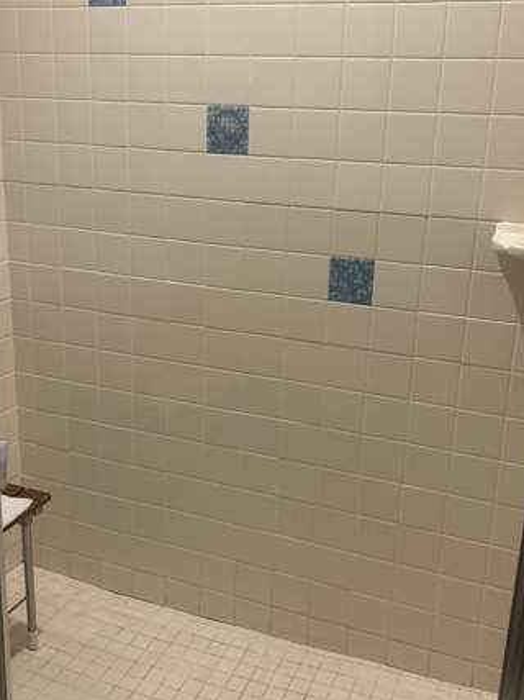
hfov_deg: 36.8
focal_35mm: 39
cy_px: 339
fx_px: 788
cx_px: 275
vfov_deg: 47.9
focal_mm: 5.7
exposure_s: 1/60
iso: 80
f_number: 1.5
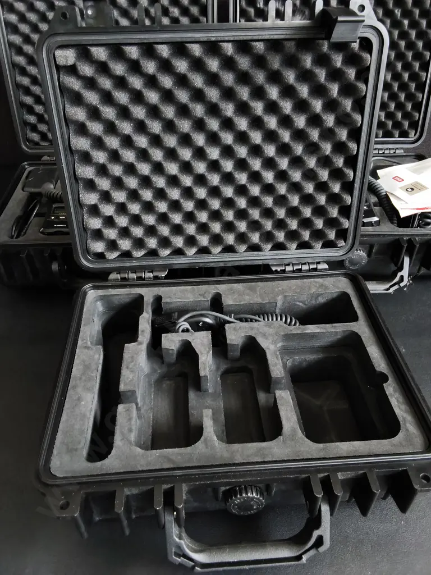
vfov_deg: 65.3
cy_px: 288
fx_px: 448
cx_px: 216
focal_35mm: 27
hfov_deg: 51.4
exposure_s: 1/100
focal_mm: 2.87
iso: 250
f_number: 2
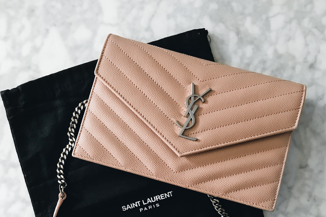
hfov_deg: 49.6
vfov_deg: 33.6
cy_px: 159
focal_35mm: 39
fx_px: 353
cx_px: 163
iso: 80
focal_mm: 3.99
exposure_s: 1/15
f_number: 1.8
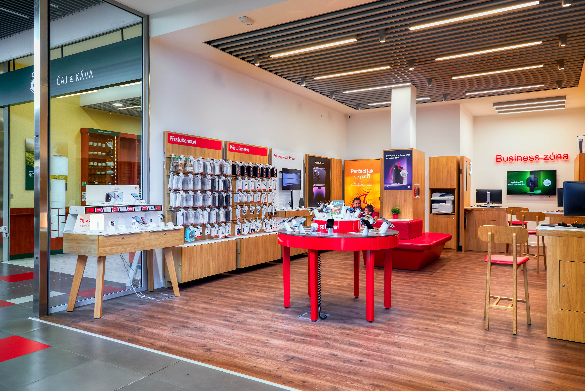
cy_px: 196
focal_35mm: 24
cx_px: 292
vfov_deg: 53.2
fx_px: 390
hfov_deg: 73.7
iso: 560
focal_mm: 24
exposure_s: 1/30
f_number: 8
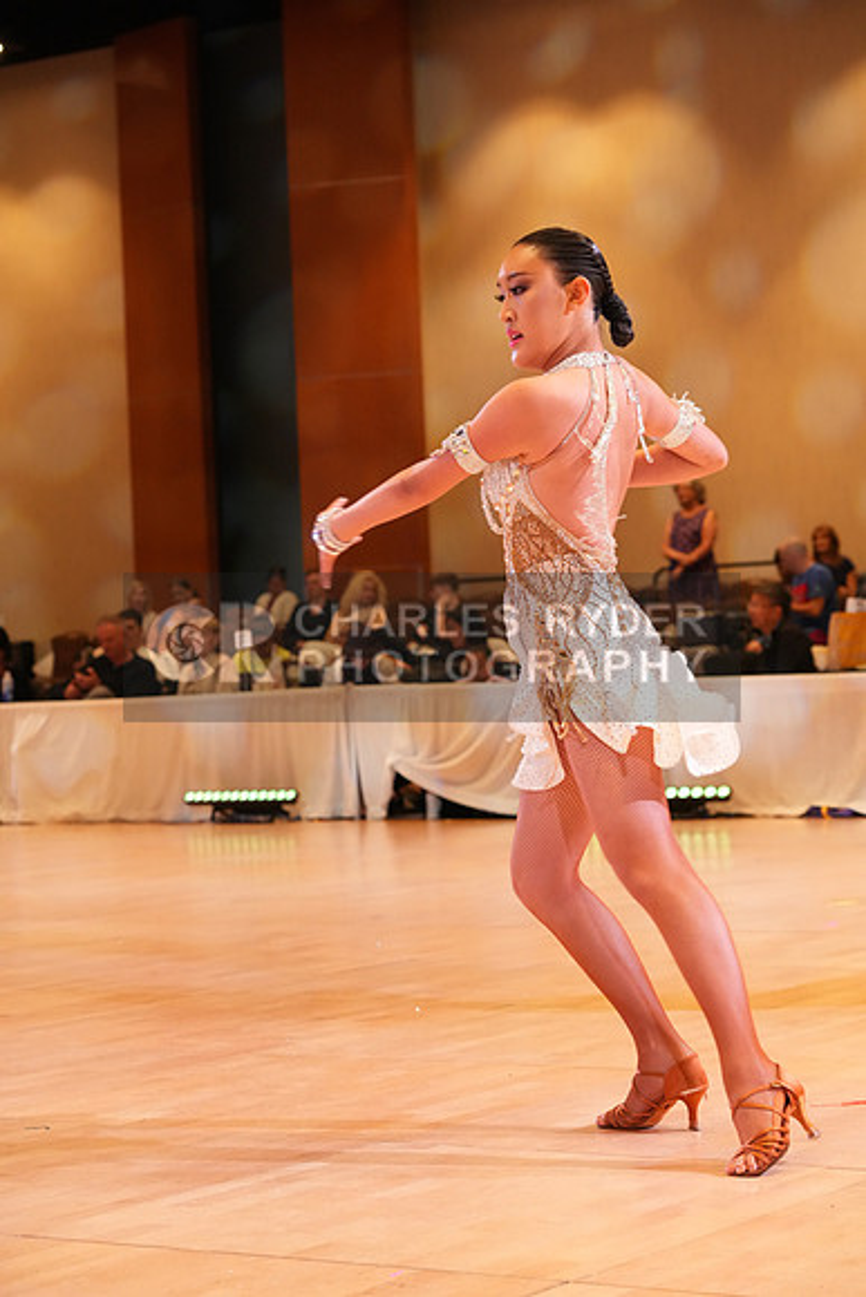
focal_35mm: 86
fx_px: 3101
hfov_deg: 15.9
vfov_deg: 23.6
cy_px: 648
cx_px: 433
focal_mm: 86
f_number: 5.6
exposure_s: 1/250
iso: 4000
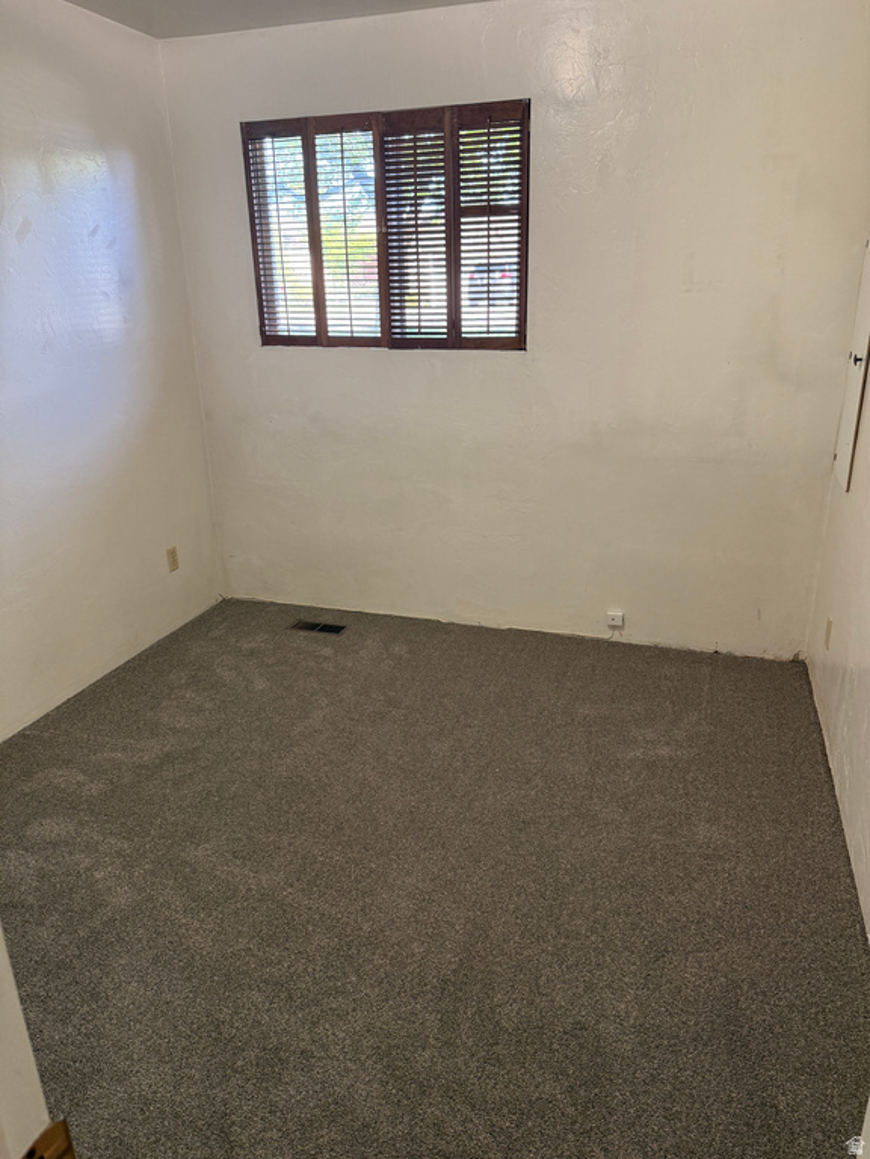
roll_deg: +1.3
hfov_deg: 56.8
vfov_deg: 71.6
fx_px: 804
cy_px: 580
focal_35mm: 24
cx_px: 435
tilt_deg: -18.6
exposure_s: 1/60
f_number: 1.78
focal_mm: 6.76
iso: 200
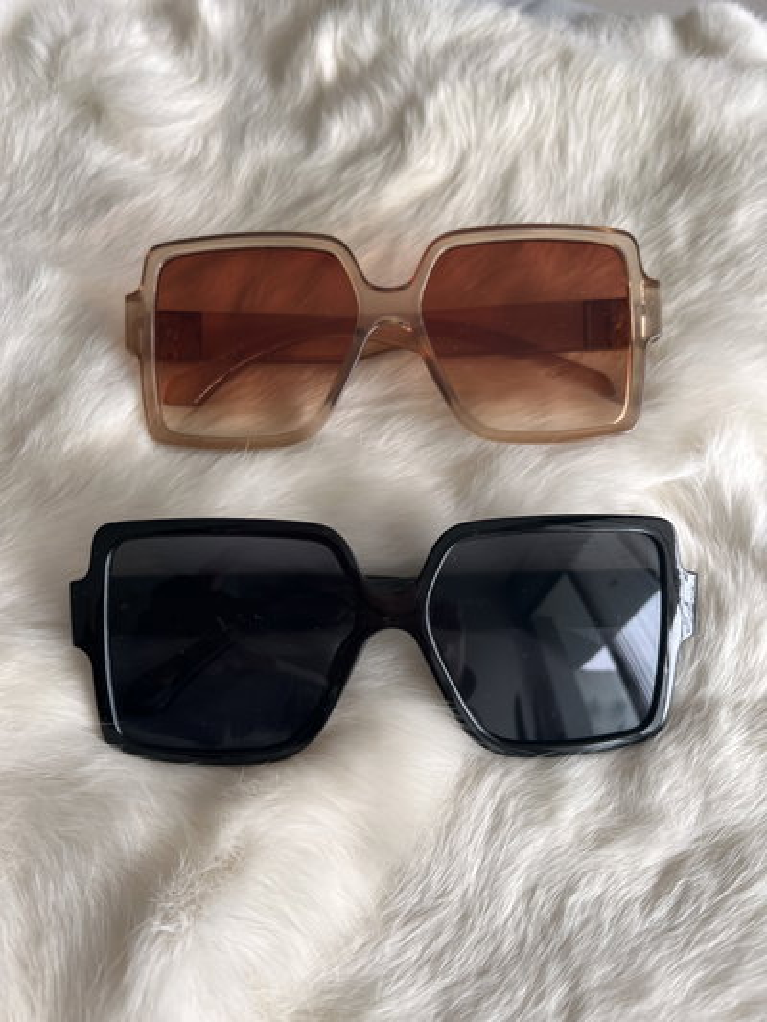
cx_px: 384
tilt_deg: -64.8
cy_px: 511
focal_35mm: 26
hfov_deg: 53.1
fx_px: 768
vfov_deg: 67.3
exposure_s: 1/121
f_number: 1.5
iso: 80
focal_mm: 5.7
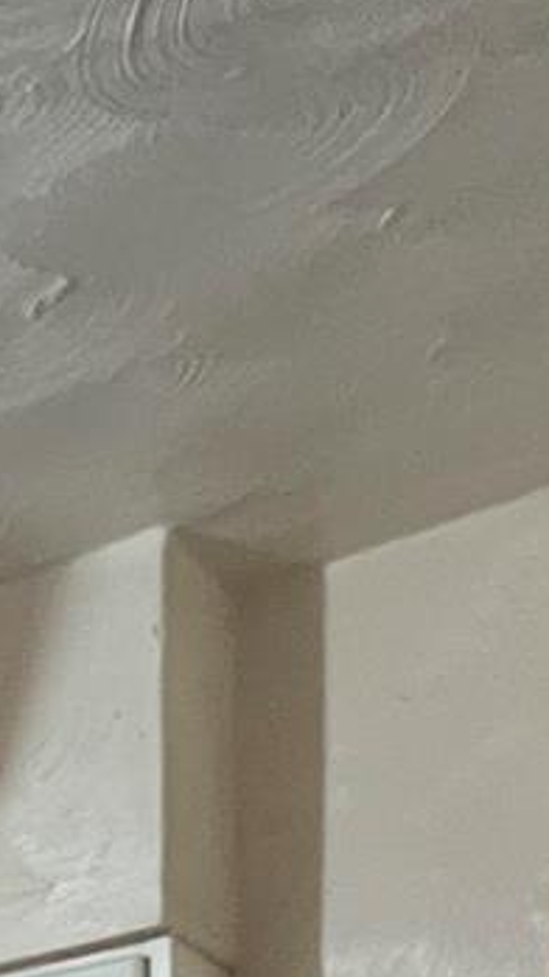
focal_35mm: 65
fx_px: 1684
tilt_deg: +3.2
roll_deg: +1.0
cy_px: 1570
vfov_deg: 23.6
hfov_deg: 10.7
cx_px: -1188
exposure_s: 1/60
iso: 500
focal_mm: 1.57
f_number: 1.8
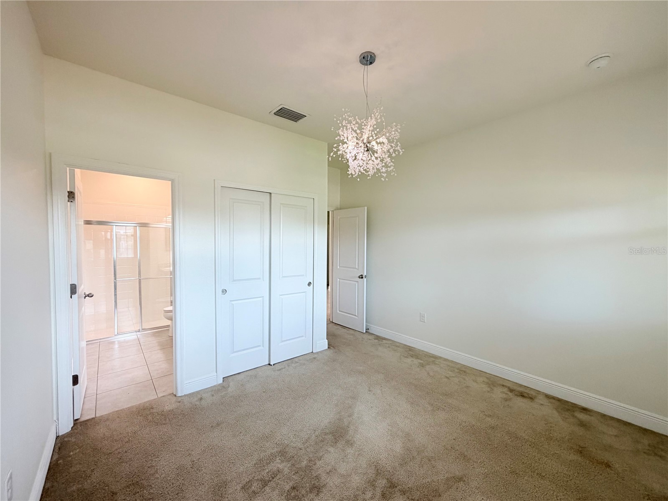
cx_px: 334
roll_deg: -0.1
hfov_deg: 102.1
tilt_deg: -1.5
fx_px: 270
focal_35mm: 14
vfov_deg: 85.7
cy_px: 250
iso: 200
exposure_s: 1/120
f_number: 2.2
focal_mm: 2.22
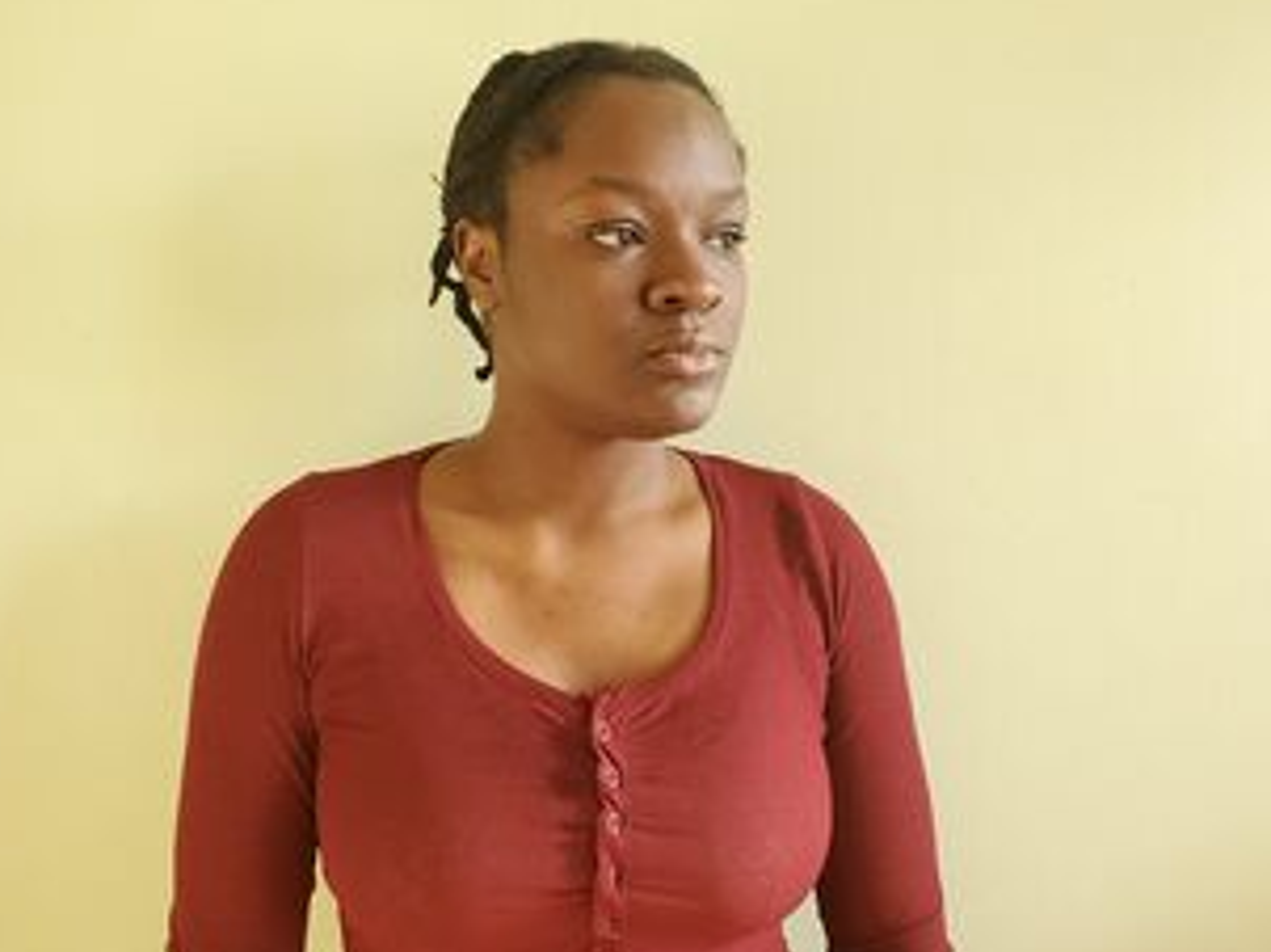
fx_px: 1137
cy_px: 404
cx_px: 581
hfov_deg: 58.3
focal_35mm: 31
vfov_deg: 45.2
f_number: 2.4
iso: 320
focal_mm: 4.3
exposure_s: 1/120
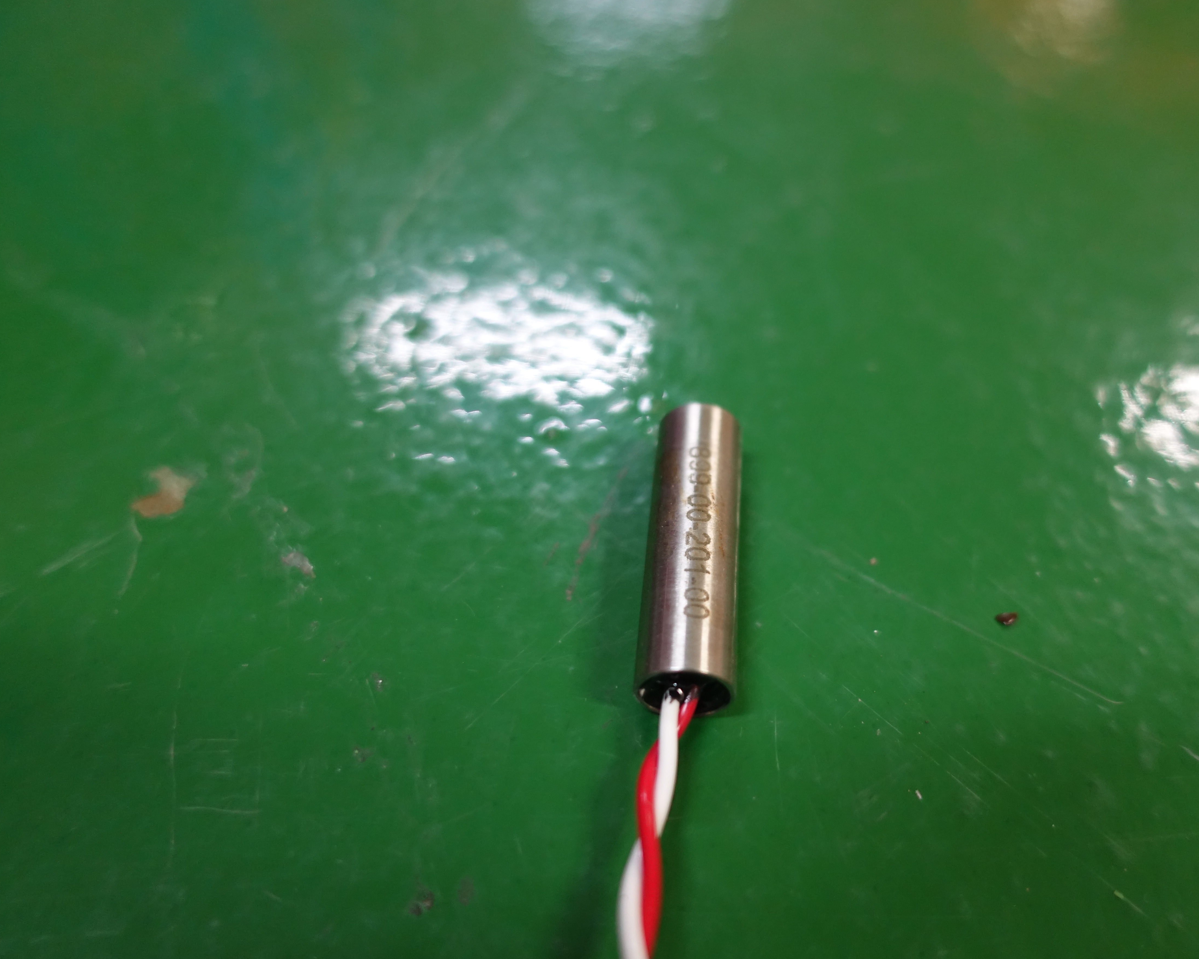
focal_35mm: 28
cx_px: 694
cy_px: 476
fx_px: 994
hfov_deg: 61.9
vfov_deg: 51.5
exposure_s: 1/30
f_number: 1.8
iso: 500
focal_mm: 8.8
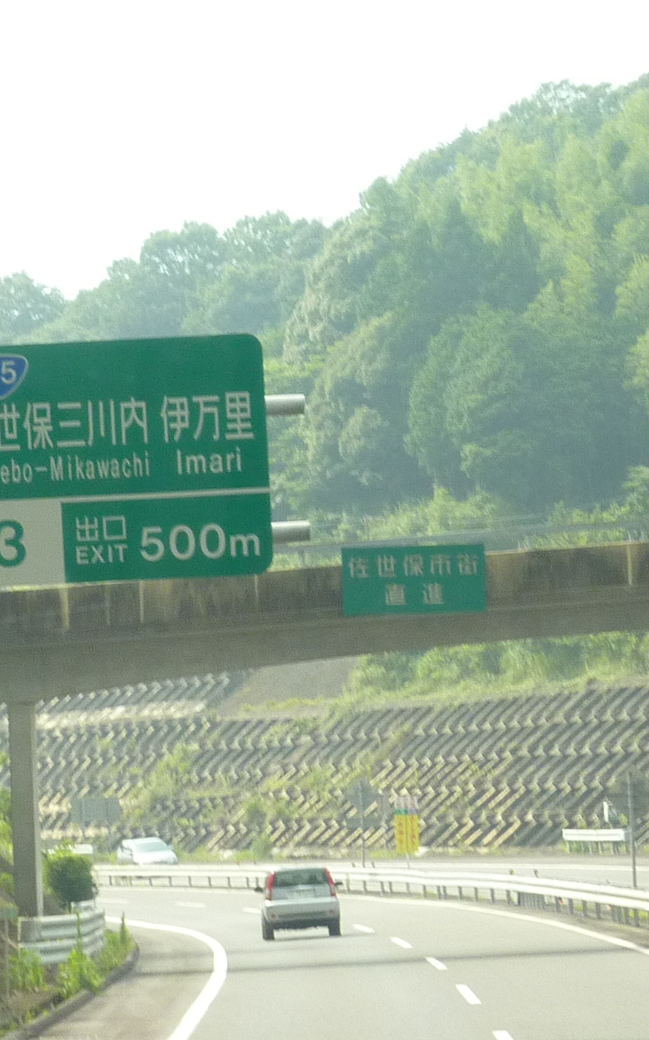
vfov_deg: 9.8
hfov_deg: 6.1
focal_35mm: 213
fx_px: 6031
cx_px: 29
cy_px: 518
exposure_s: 1/320
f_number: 4.2
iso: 160
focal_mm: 13.7
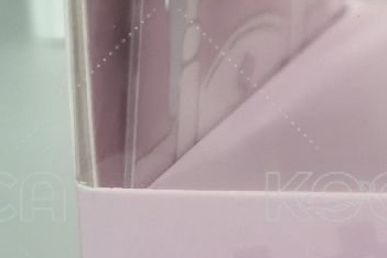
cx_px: 828
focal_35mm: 131
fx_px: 1408
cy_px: -400
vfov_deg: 9.2
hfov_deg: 13.1
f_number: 1.8
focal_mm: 5.4
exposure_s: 1/40
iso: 200
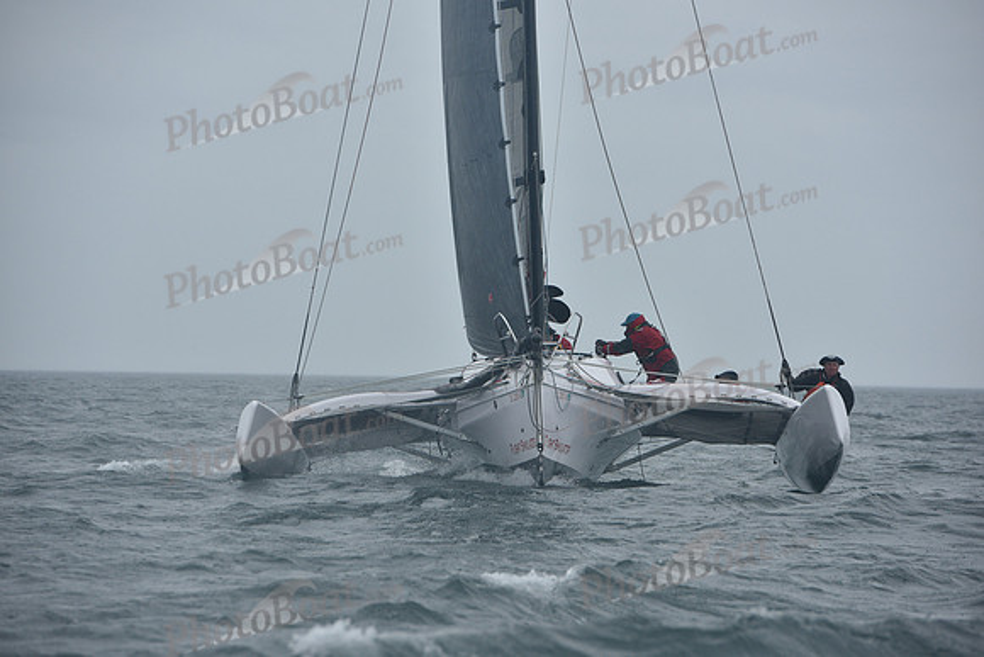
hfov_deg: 10.3
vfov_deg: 6.9
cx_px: 492
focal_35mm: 200
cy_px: 328
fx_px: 5468
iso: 320
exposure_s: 1/1000
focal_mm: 200
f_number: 7.1
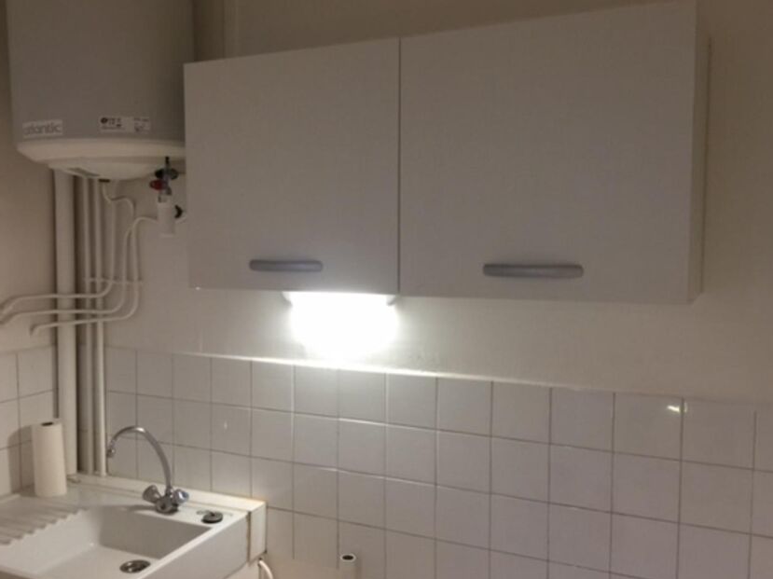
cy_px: 305
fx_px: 781
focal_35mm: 35
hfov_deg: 52.5
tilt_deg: -5.4
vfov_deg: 40.7
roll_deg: -0.6
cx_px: 339
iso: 64
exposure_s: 1/17
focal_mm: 4.15
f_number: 2.2
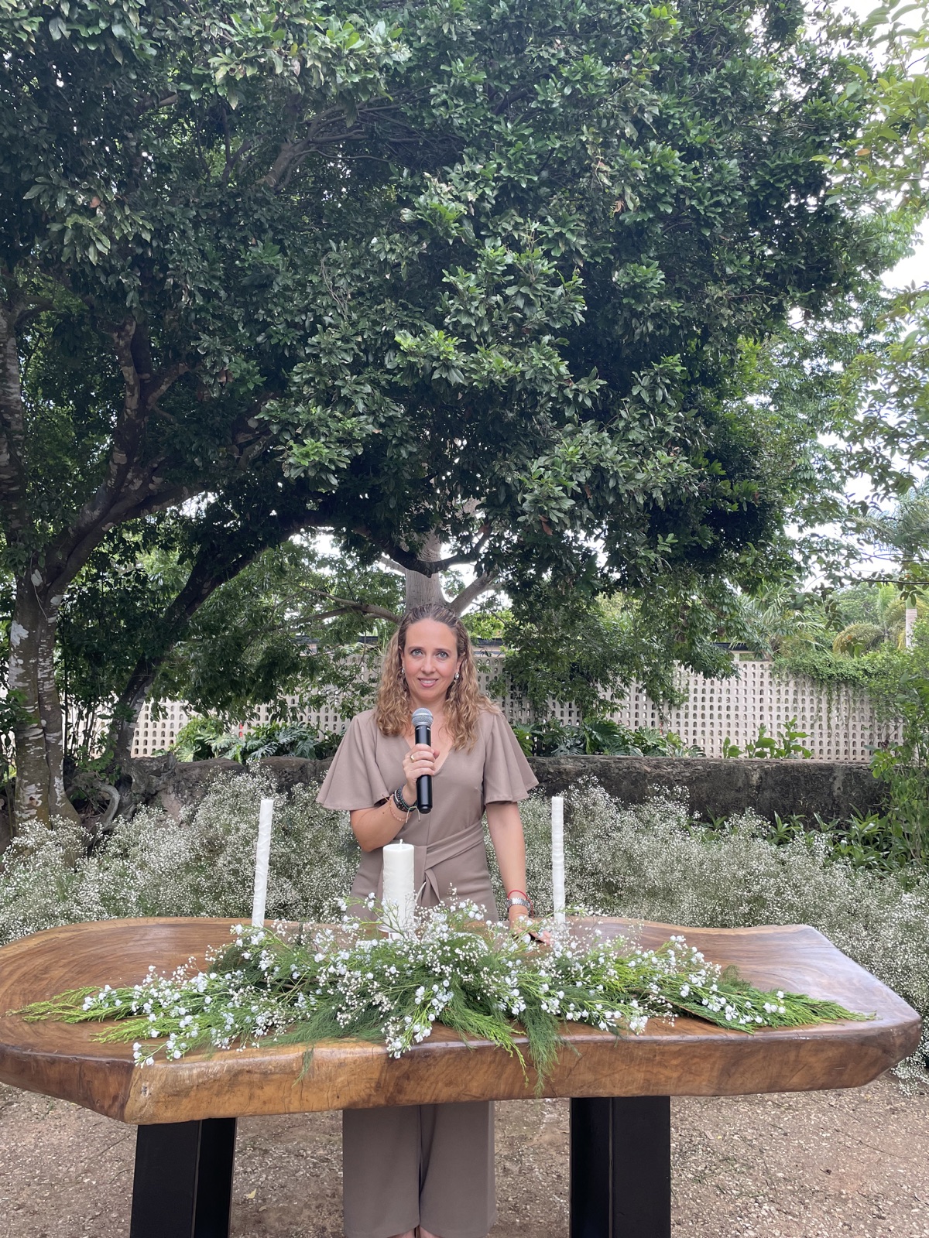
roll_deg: -0.4
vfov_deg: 67.3
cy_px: 619
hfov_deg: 53.1
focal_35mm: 26
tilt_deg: +5.2
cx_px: 464
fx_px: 930
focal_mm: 4.2
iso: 50
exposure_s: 1/121
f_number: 1.6
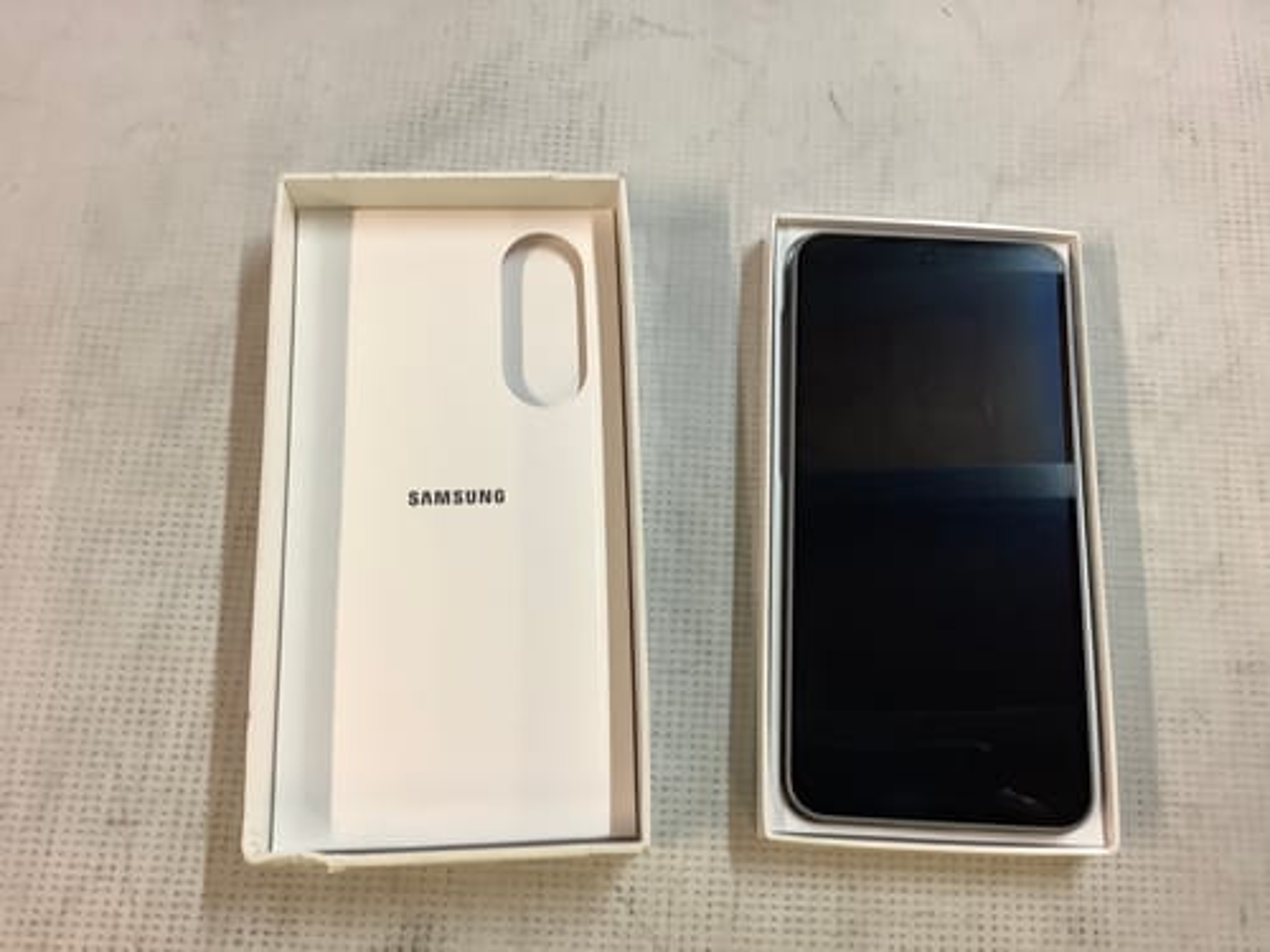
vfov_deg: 45.4
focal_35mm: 31
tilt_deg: -74.4
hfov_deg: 58.4
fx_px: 1137
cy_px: 476
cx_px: 635
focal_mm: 3.3
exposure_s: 1/50
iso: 125
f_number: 2.4
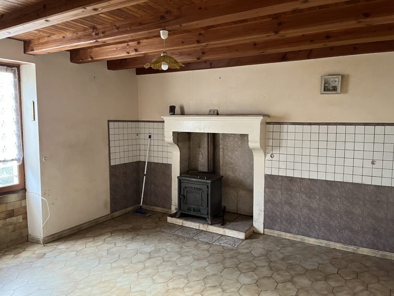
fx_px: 296
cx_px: 197
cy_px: 148
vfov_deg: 53.1
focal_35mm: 26
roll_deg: -0.6
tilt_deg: -5.2
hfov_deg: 67.3
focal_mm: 5.1
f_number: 1.6
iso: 500
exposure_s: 1/58
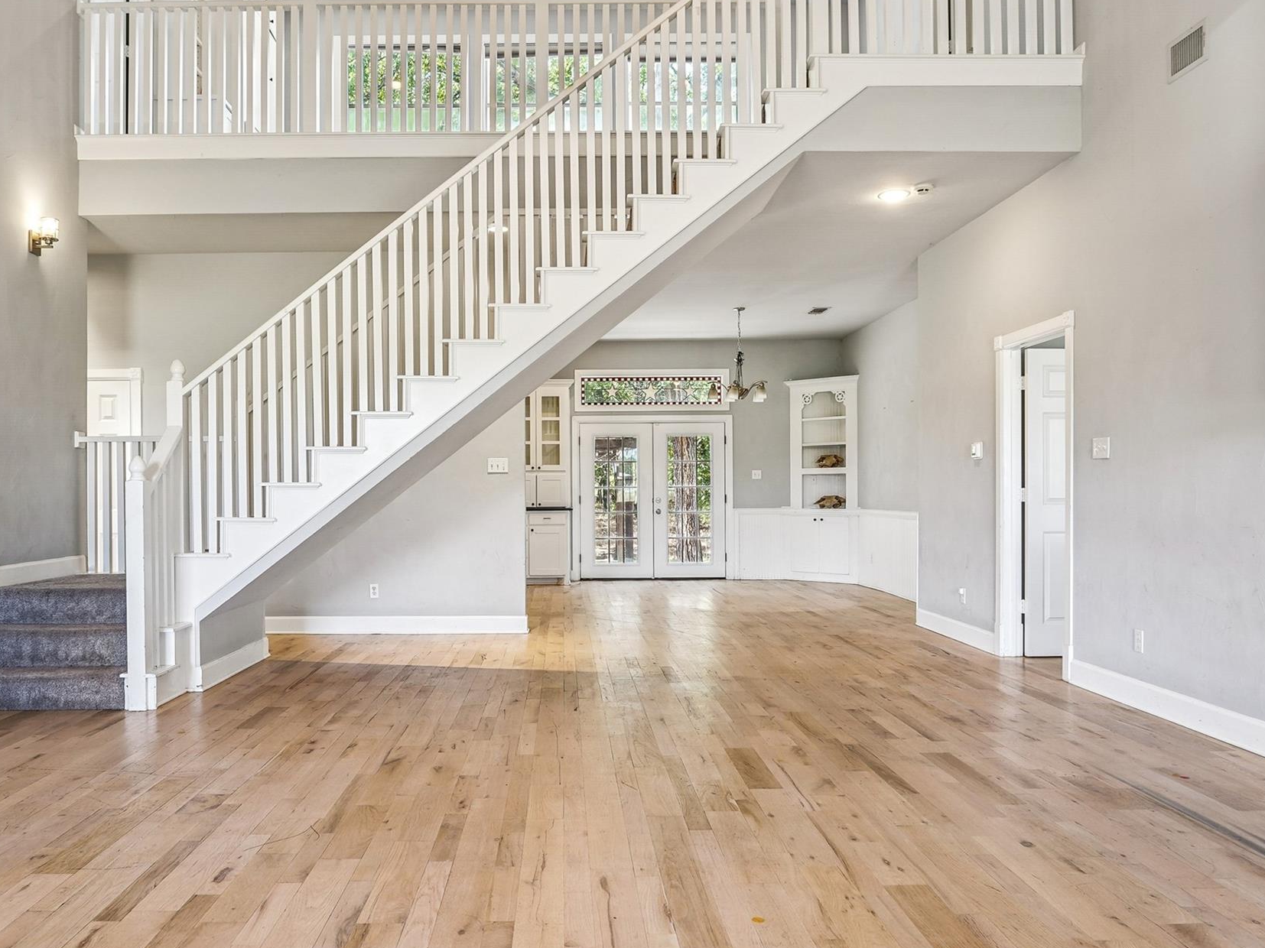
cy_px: 477
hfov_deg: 69.2
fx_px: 913
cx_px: 567
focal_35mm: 25
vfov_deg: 54.9
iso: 100
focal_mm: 14
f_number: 9
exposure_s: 1/4
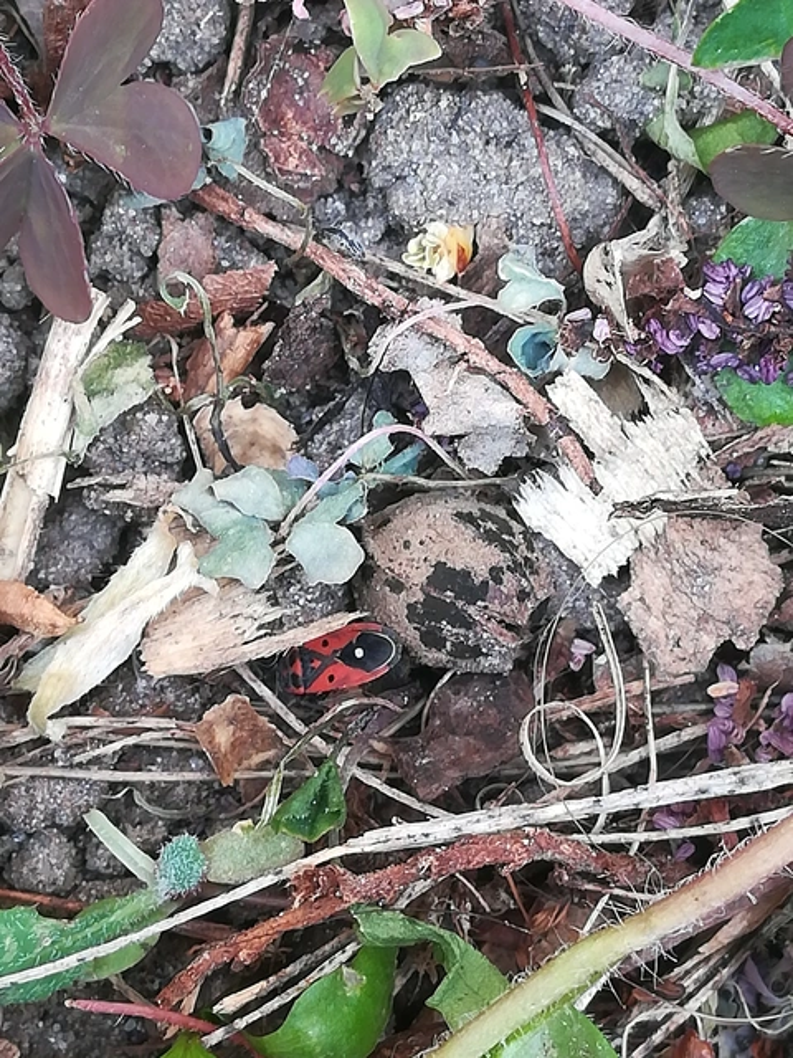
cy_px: 529
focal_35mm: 85
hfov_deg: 17.4
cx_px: 396
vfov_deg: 23.0
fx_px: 2596
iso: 100
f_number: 2.2
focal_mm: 3.83
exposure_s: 1/60
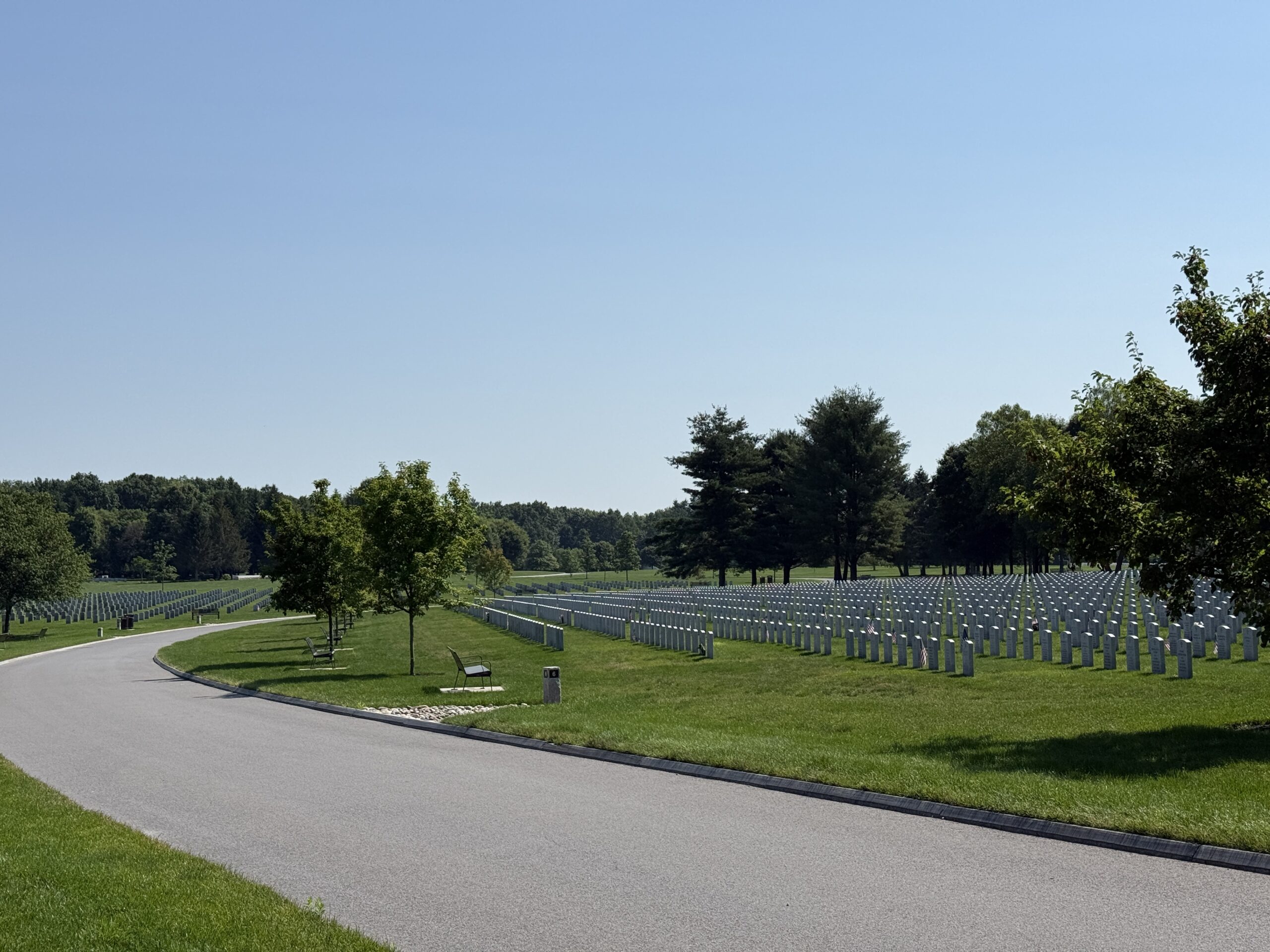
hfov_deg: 39.7
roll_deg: +1.4
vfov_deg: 30.3
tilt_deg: +3.9
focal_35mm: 48
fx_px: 1761
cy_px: 476
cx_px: 635
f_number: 1.78
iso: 64
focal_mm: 6.76
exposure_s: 1/9901
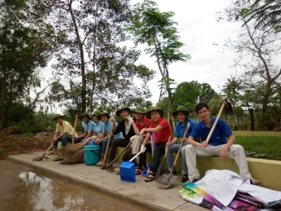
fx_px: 227
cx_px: 140
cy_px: 106
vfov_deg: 49.7
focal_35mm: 28
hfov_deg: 63.4
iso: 80
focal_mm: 5
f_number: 2.8
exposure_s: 1/500
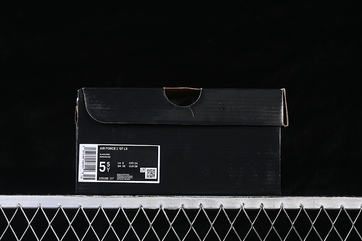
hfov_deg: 27.0
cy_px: 120
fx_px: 754
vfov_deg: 18.2
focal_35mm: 75
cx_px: 181
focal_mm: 50
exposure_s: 1/60
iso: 160
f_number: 6.3
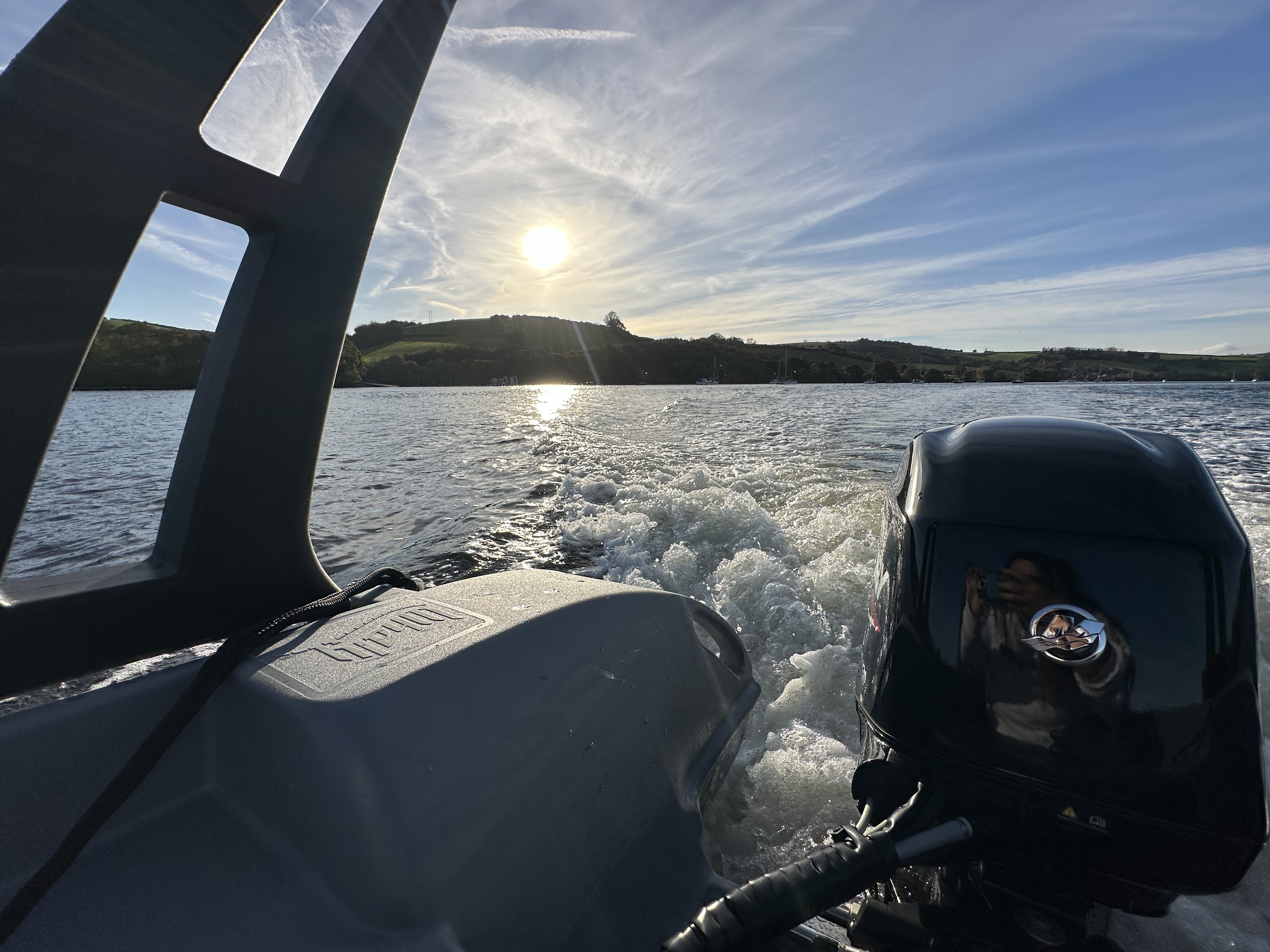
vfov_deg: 85.7
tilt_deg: -10.0
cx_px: 635
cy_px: 476
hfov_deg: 102.1
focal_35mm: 14
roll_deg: +0.5
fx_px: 514
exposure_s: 1/5051
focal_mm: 2.22
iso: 50
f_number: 2.2
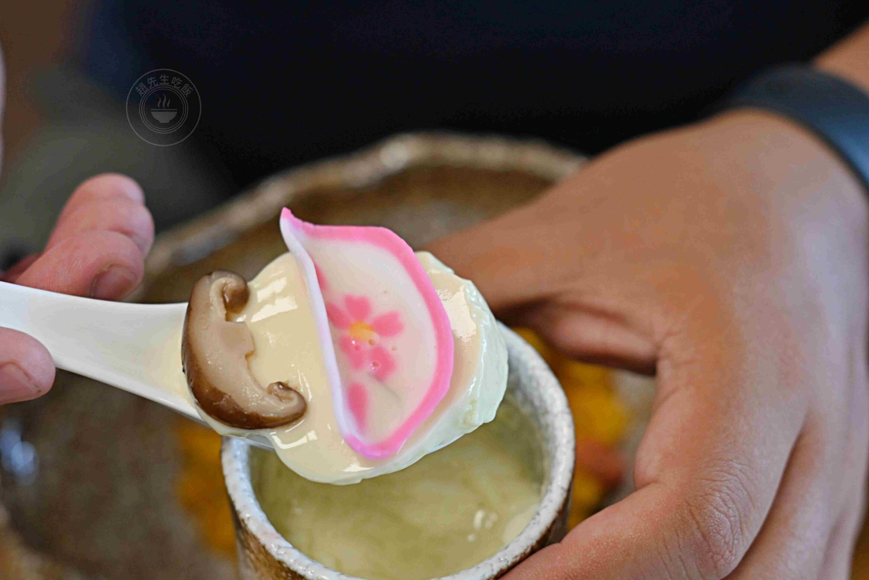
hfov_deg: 24.8
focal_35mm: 82
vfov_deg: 16.7
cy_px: 311
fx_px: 1979
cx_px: 443
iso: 450
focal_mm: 50
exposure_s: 1/200
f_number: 3.2
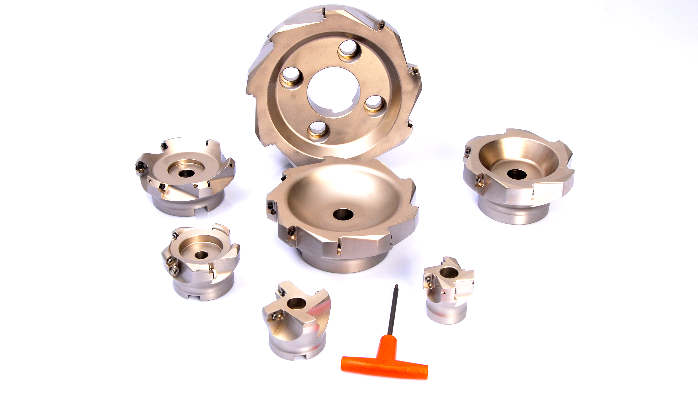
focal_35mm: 56
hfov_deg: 37.5
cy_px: 192
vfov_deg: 21.6
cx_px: 348
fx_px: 1028
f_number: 13
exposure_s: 1/60
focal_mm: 35
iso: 200
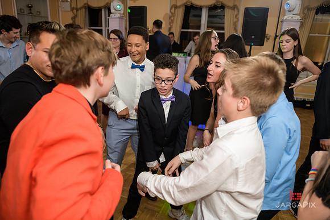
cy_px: 110
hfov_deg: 73.7
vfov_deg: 53.2
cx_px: 165
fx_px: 220
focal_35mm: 24
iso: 800
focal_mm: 24
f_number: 3.2
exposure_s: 1/125
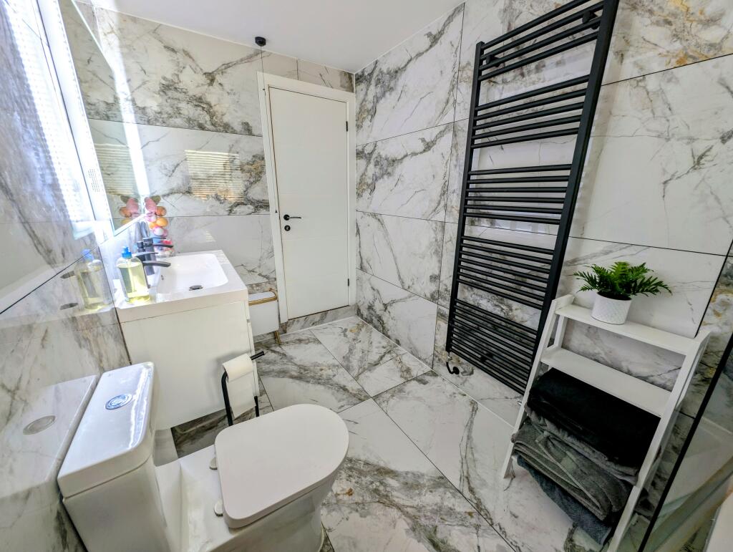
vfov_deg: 94.6
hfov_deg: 110.5
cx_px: 366
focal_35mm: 12
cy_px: 276
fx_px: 254
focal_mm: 2.23
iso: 42
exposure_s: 1/21.2
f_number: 1.95
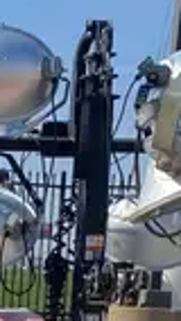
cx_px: -292
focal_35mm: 146
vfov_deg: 14.0
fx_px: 1244
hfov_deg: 7.6
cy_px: 446
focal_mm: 4.25
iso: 32
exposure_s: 1/2513
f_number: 1.8
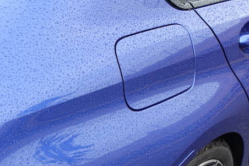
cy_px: 140
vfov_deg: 21.5
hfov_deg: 32.4
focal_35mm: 62
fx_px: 429
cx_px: 121
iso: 125
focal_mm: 12.99
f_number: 3.5
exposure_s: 1/80
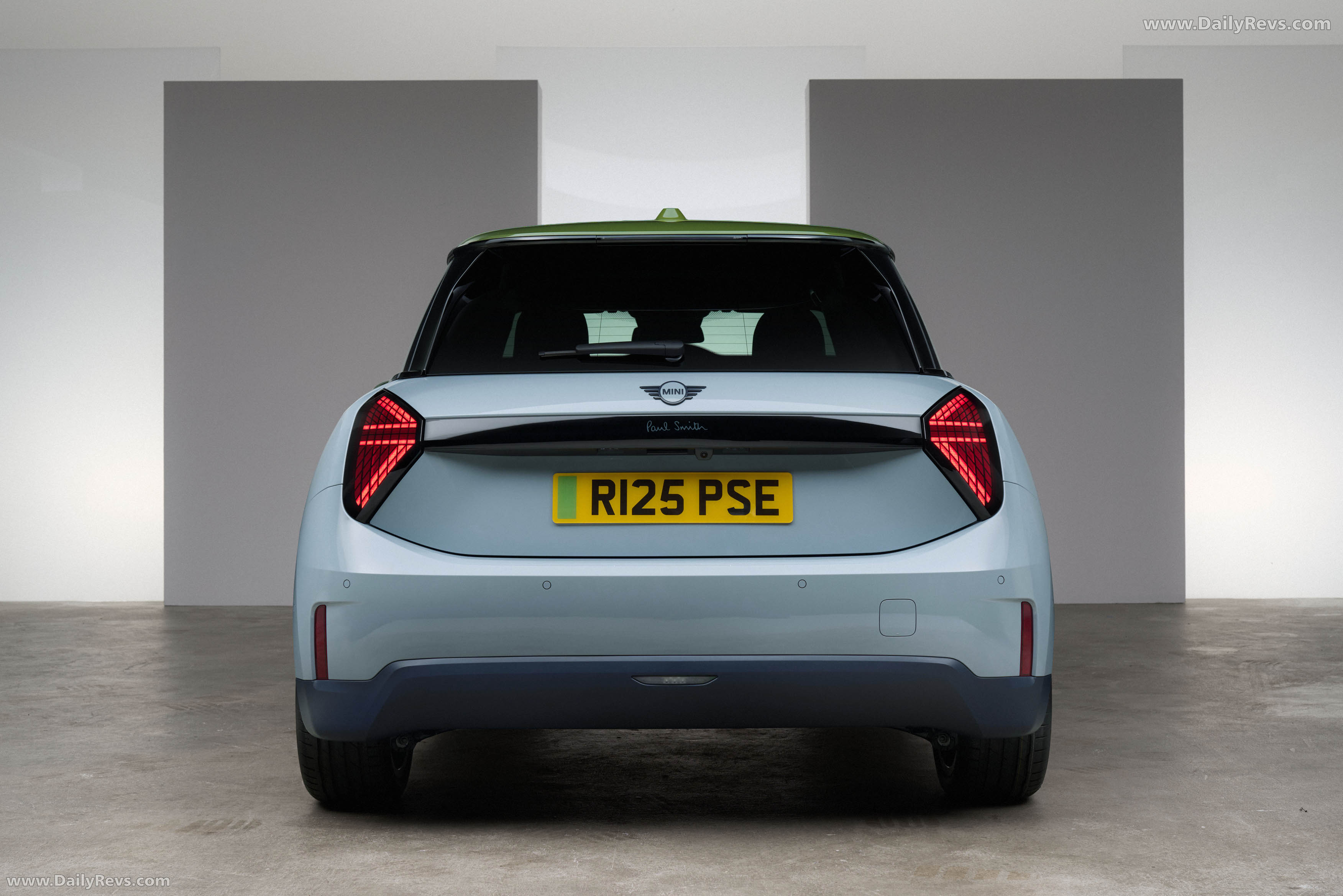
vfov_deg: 27.0
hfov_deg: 39.6
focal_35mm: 50
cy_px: 448
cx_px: 672
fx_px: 1865
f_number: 8
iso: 100
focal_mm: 50
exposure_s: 1/2
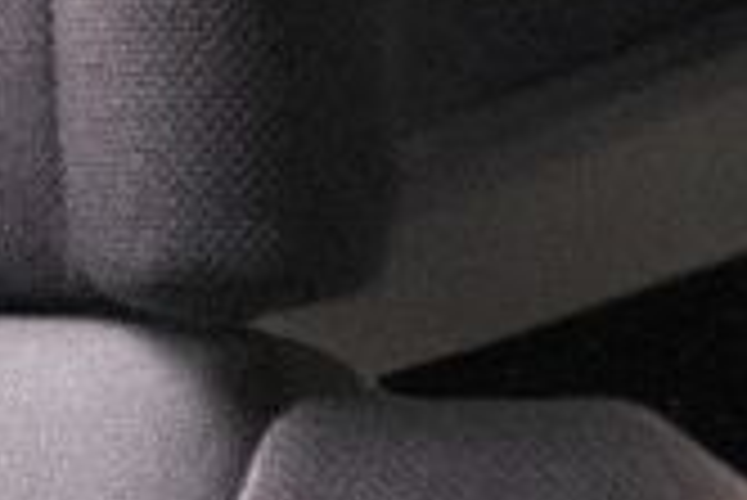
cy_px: 1167
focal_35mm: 826
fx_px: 17154
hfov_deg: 2.5
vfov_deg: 1.7
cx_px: -1660
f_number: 6.3
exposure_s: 1/125
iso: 20000
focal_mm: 114
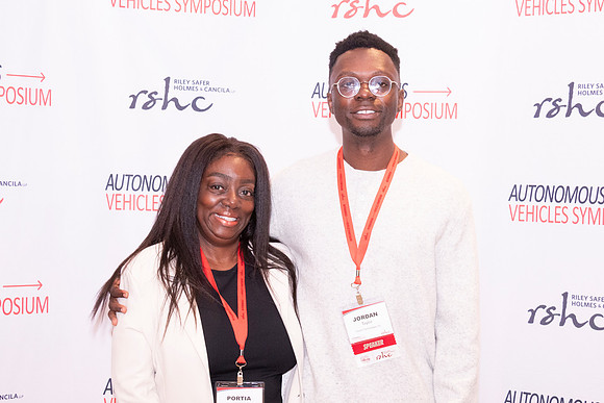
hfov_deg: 30.5
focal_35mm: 66
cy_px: 202
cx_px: 302
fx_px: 1108
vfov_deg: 20.6
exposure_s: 1/80
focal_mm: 44
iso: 2500
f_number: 8
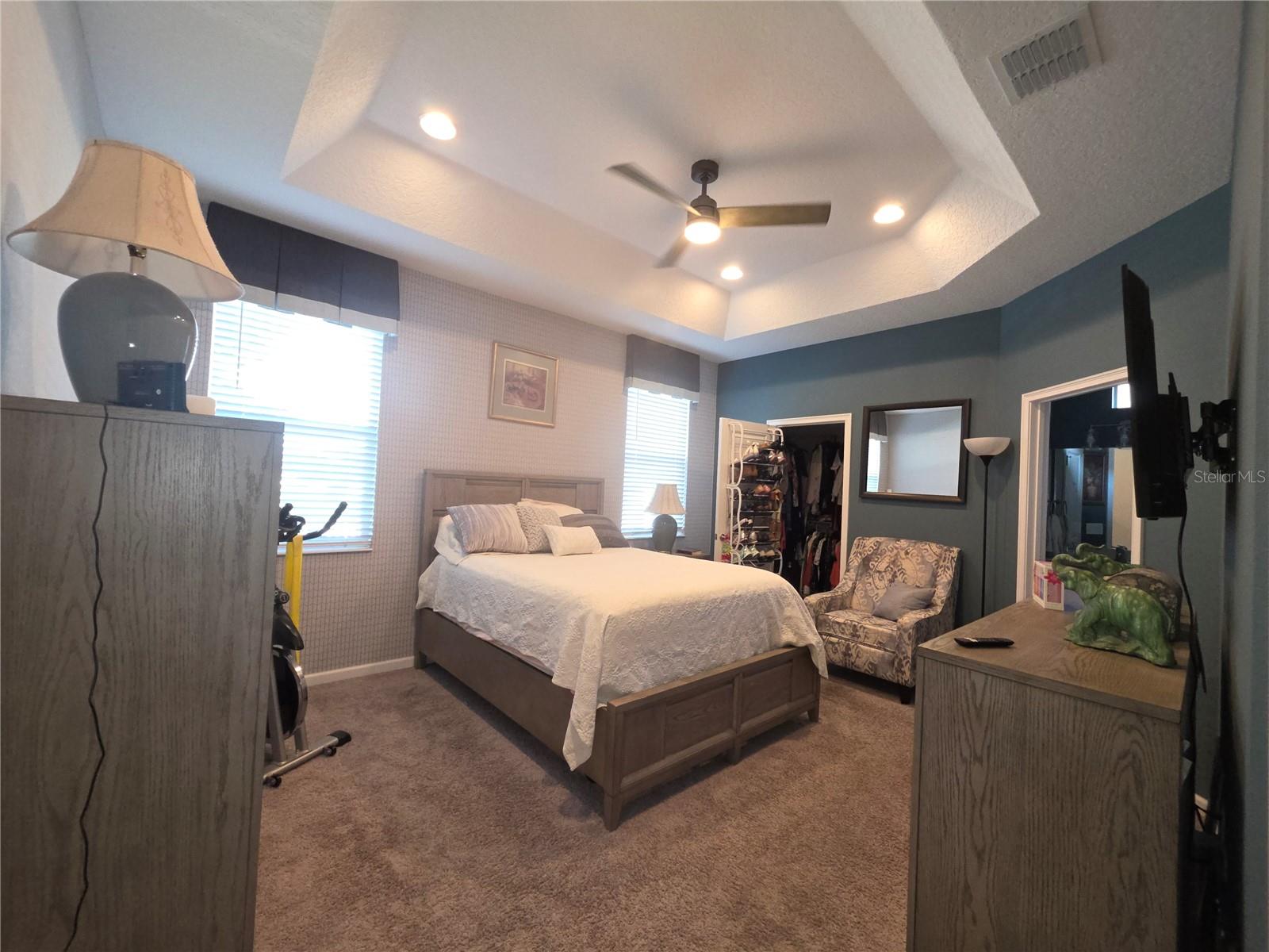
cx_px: 634
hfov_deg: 106.2
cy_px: 476
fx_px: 477
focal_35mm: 13
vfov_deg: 89.9
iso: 200
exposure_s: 1/60
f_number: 1.9
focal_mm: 2.2
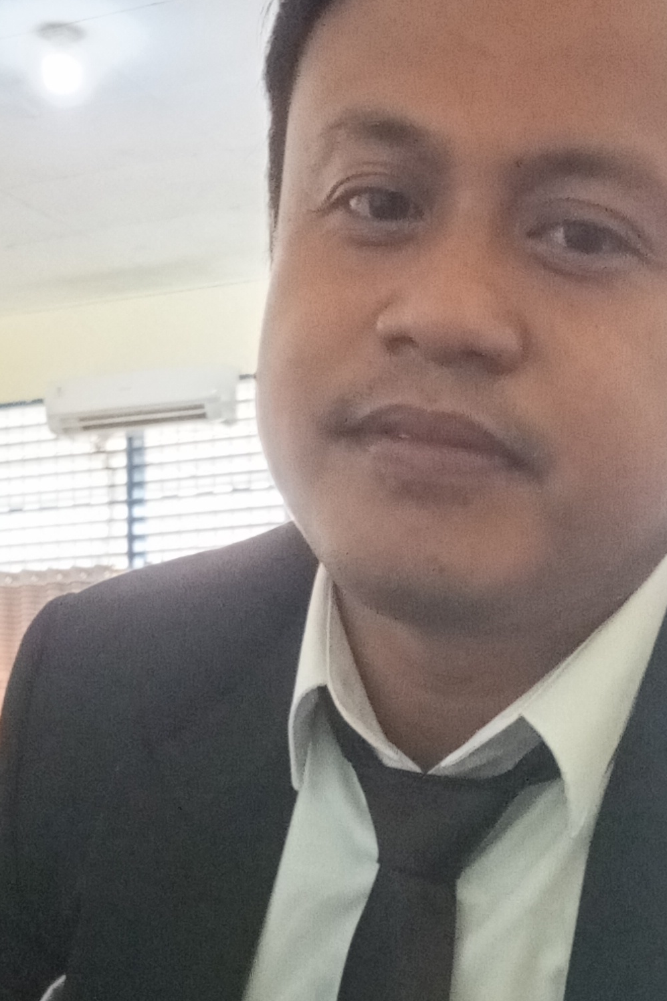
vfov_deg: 33.3
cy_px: 753
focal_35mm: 59
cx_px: 406
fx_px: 1640
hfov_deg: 22.9
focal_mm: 2.79
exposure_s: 1/25
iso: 489
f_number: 2.05
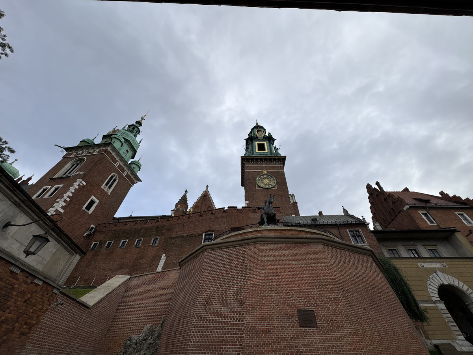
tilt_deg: +46.3
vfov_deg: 85.7
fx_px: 191
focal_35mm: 14
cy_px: 178
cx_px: 236
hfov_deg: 102.1
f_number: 2.2
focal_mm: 2.22
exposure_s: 1/1048
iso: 50
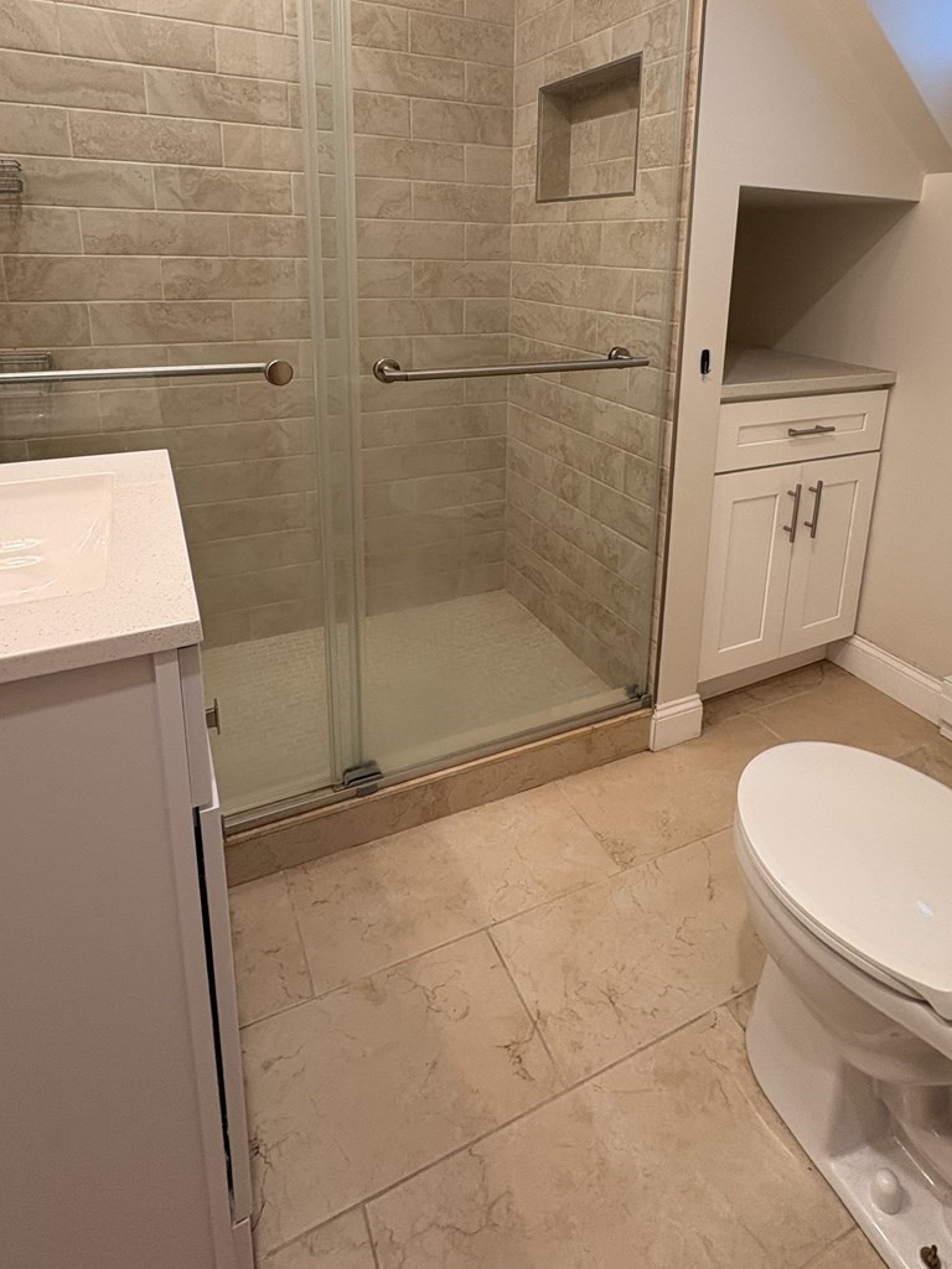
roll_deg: -1.3
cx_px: 537
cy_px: 428
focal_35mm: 21
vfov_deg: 76.6
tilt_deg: -12.8
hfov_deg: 63.2
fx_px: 770
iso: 200
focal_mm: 2.22
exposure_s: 1/60
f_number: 2.2
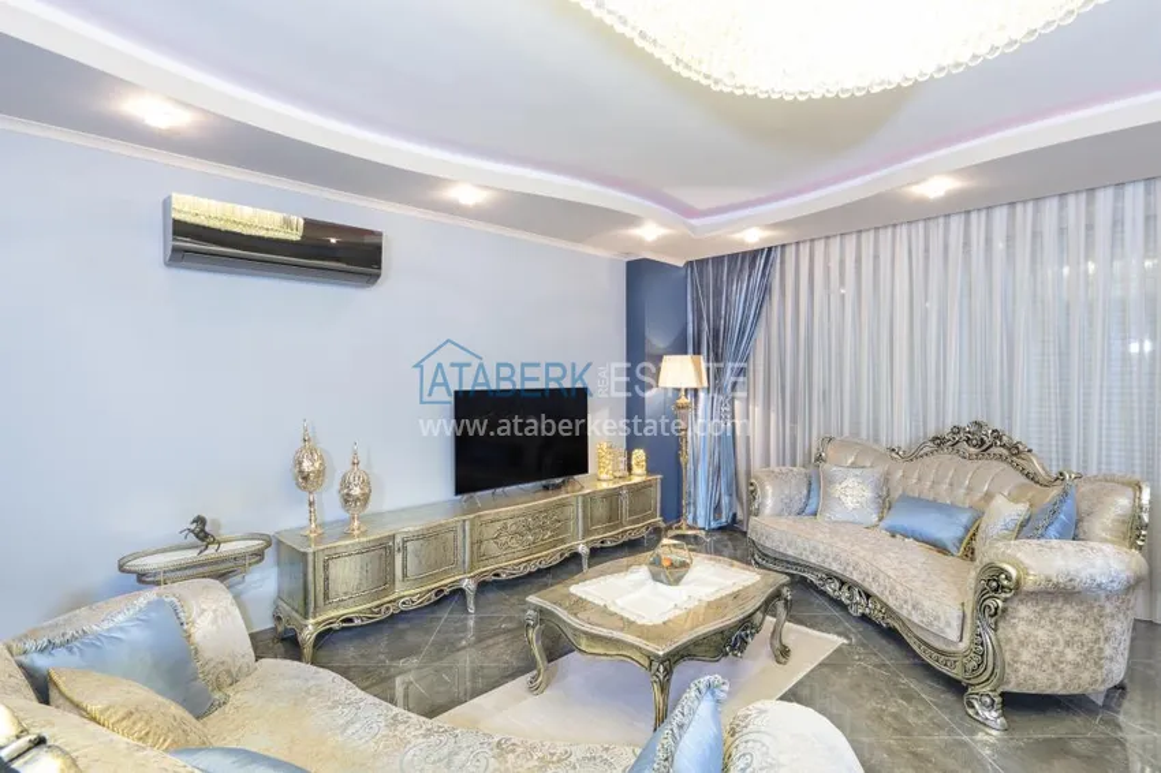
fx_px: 516
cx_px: 580
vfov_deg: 73.7
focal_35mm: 16
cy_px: 386
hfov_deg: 96.8
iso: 100
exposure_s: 2
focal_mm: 16
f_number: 9
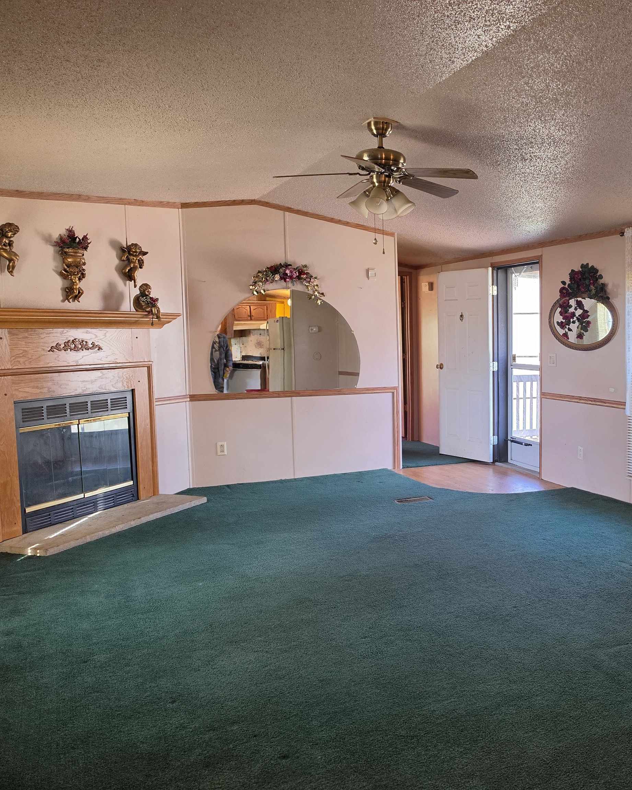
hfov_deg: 45.7
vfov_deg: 58.8
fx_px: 701
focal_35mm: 30
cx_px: 517
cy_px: 396
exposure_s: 1/120
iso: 160
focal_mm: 6.5
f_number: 1.4
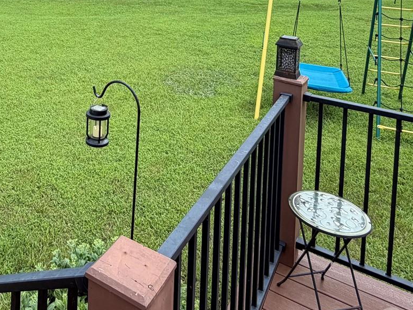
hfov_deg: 47.8
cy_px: -37
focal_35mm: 37
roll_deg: -1.1
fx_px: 441
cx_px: 92
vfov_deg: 33.4
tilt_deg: -3.2
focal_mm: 2.22
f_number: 2.2
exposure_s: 1/502
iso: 50
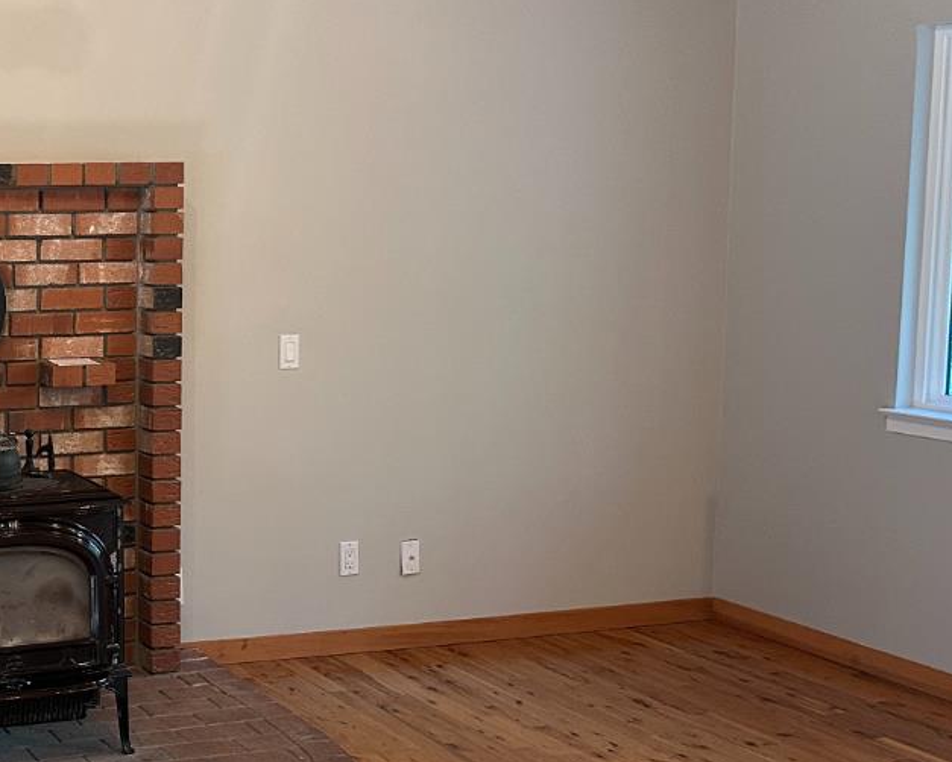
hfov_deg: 30.4
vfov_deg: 27.1
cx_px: -65
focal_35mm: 56
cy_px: 361
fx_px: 1578
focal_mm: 6.86
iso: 250
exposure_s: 1/60
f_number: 1.78
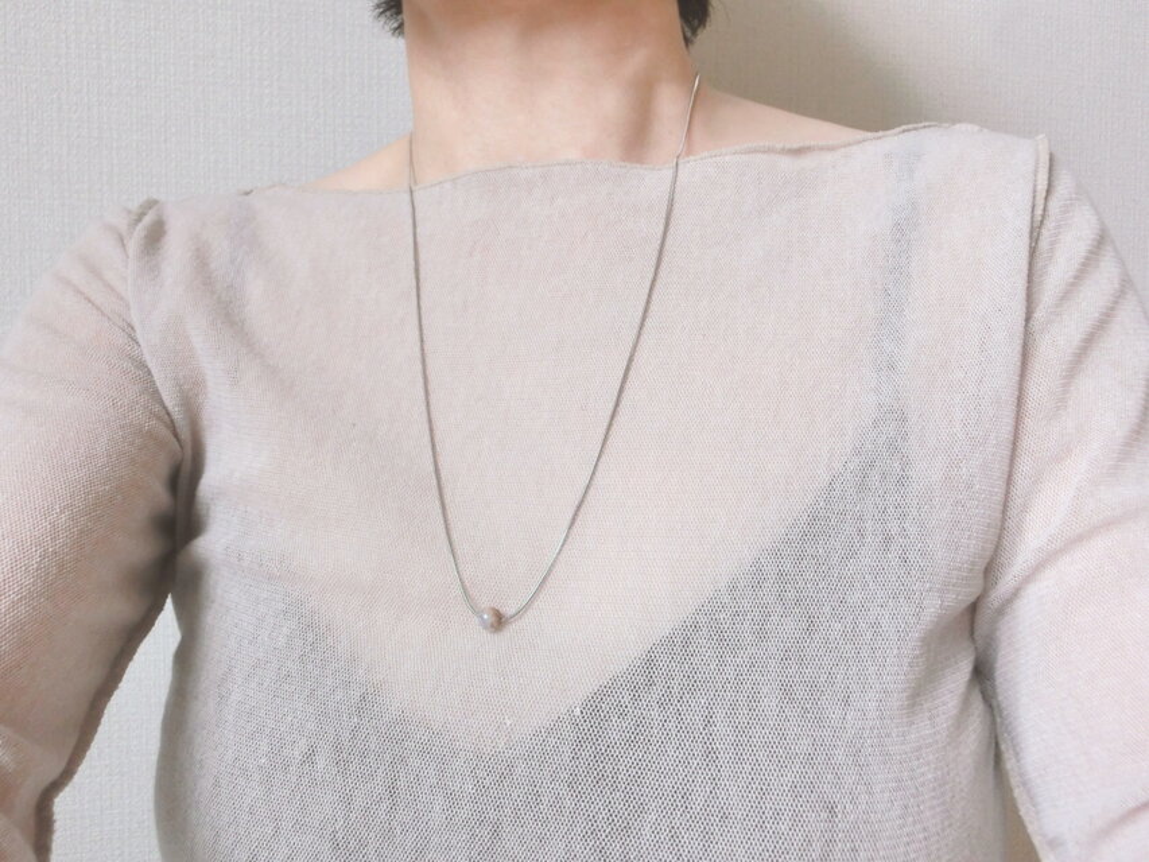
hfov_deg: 60.0
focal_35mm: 30
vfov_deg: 46.8
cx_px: 574
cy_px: 431
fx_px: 996
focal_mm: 5.36
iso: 160
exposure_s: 1/125
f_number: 3.5
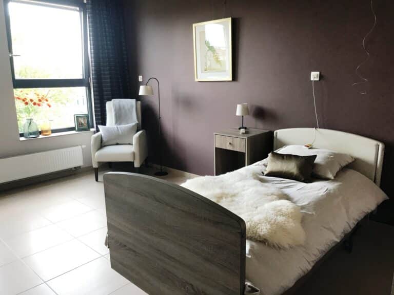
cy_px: 148
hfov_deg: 63.4
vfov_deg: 49.7
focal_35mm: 28
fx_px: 319
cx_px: 197
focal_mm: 3.99
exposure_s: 1/33
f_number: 1.8
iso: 25
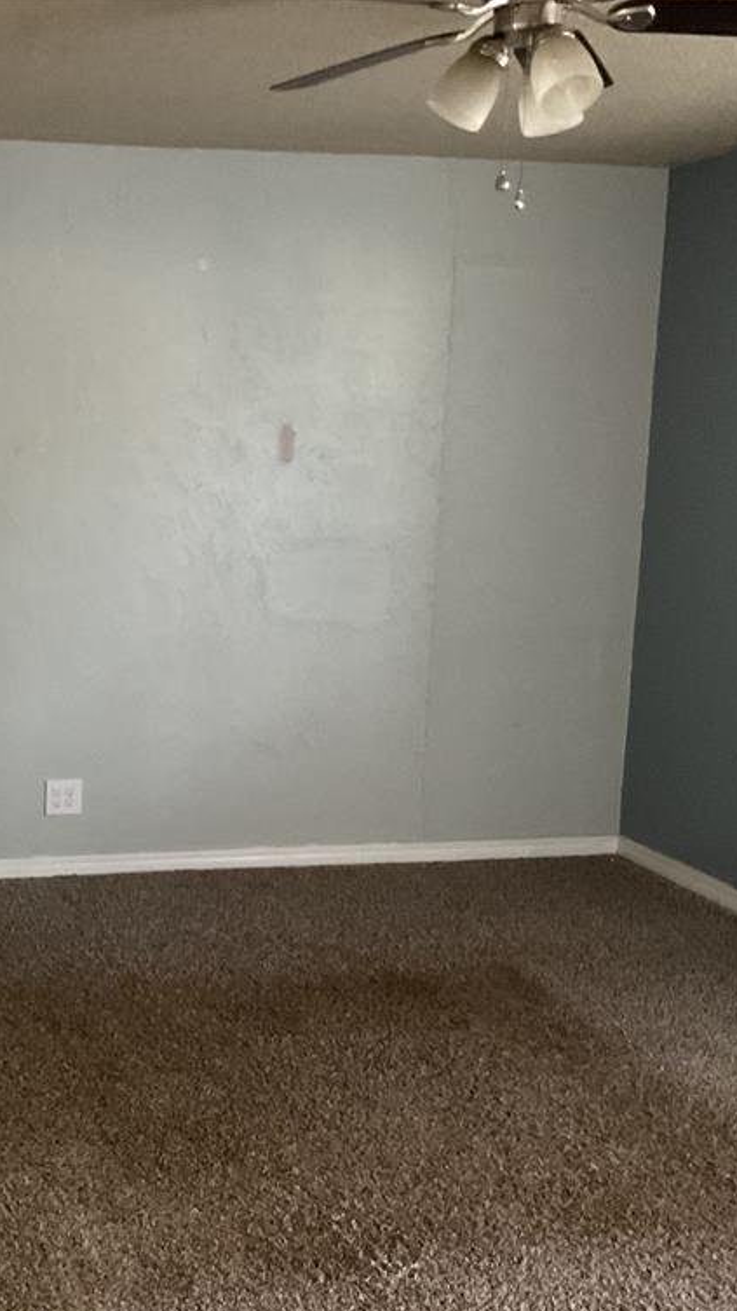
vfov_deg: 47.4
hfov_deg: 26.4
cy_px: 666
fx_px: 1494
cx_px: 21
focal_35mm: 43
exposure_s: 1/40
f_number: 1.8
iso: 200
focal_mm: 3
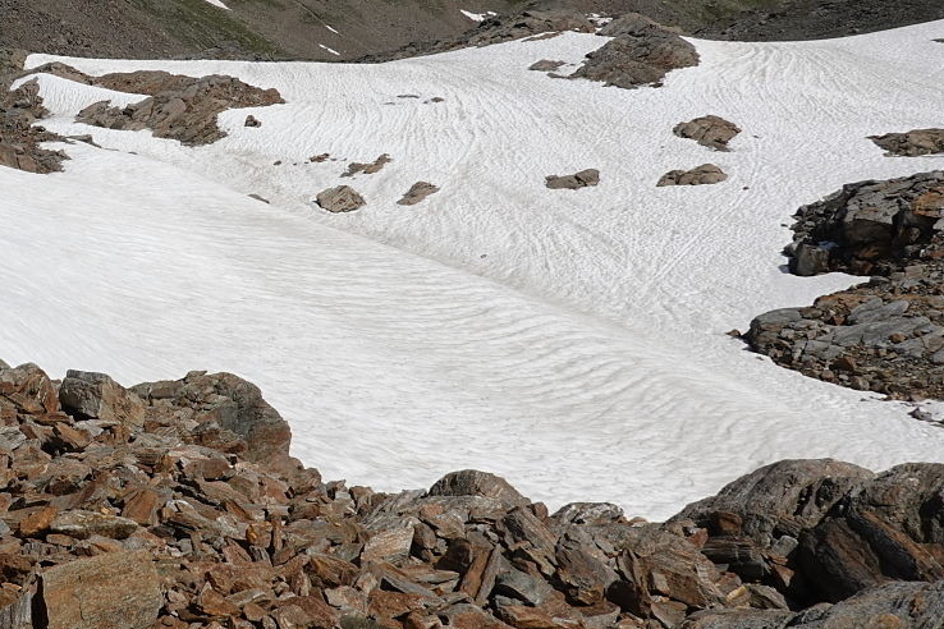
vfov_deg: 25.9
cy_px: 232
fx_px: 1363
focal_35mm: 52
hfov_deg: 35.0
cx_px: 19
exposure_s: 1/800
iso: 125
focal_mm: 9
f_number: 8
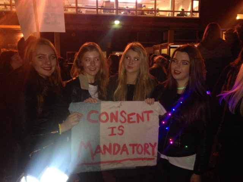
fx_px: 246
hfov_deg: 52.6
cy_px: 91
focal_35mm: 35
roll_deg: -0.2
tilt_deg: -6.7
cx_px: 122
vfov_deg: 40.7
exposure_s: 1/16
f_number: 2.4
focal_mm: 4.28
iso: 250
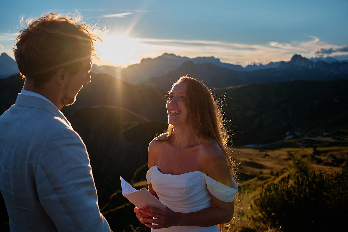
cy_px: 116
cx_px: 174
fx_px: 338
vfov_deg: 37.9
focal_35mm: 35
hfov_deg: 54.4
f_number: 2.8
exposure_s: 1/900
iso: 125
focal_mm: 23
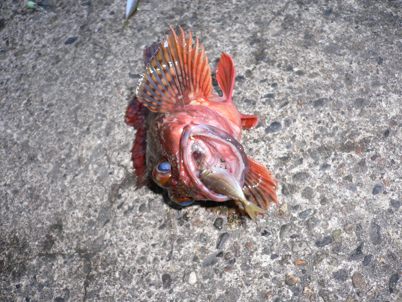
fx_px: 406
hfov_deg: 52.6
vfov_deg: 40.7
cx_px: 201
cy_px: 151
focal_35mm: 35
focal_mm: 5.8
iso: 100
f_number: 2.8
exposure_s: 1/60
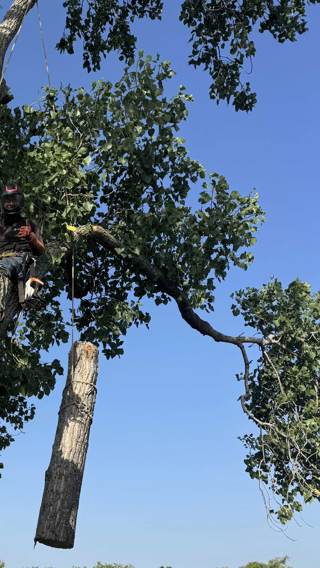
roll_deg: +0.3
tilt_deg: +16.9
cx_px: -7
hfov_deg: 27.2
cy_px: 398
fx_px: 619
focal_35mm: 41
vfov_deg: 48.2
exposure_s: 1/3597
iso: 80
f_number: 1.78
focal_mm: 6.76
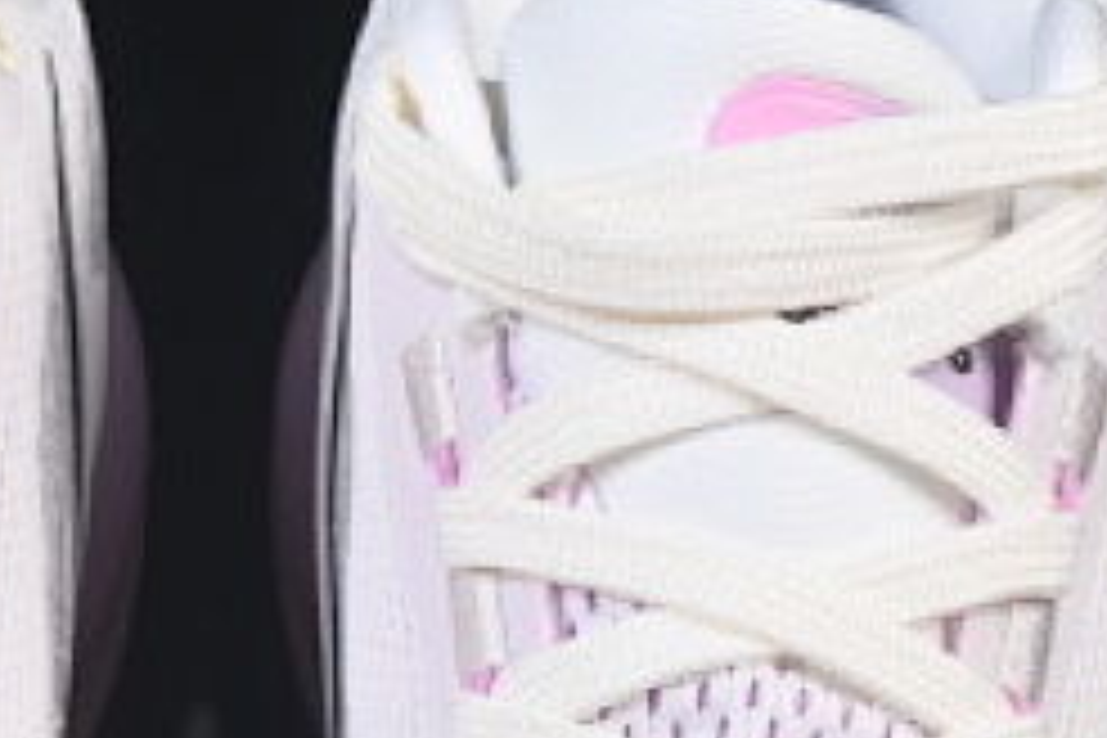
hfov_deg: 6.3
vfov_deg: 4.2
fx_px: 10116
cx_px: 144
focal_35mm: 329
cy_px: 1026
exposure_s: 1/80
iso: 160
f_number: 8
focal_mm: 50
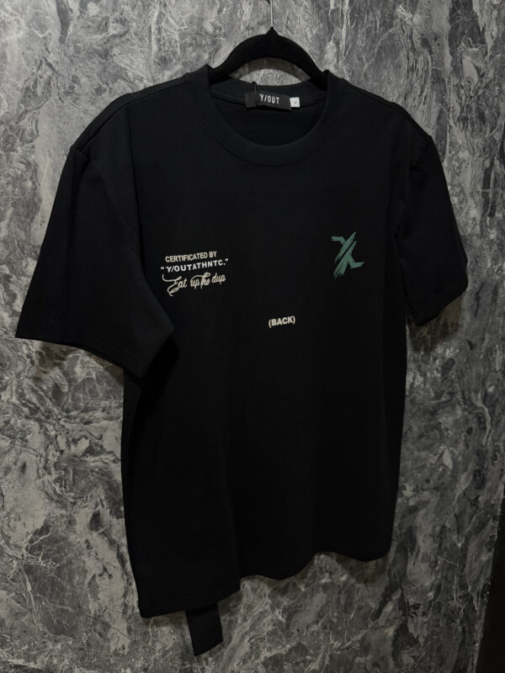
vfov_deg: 71.6
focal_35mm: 24
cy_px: 336
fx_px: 467
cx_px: 252
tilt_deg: -16.0
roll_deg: -0.4
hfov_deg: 56.8
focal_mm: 6.76
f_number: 1.78
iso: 400
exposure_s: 1/60
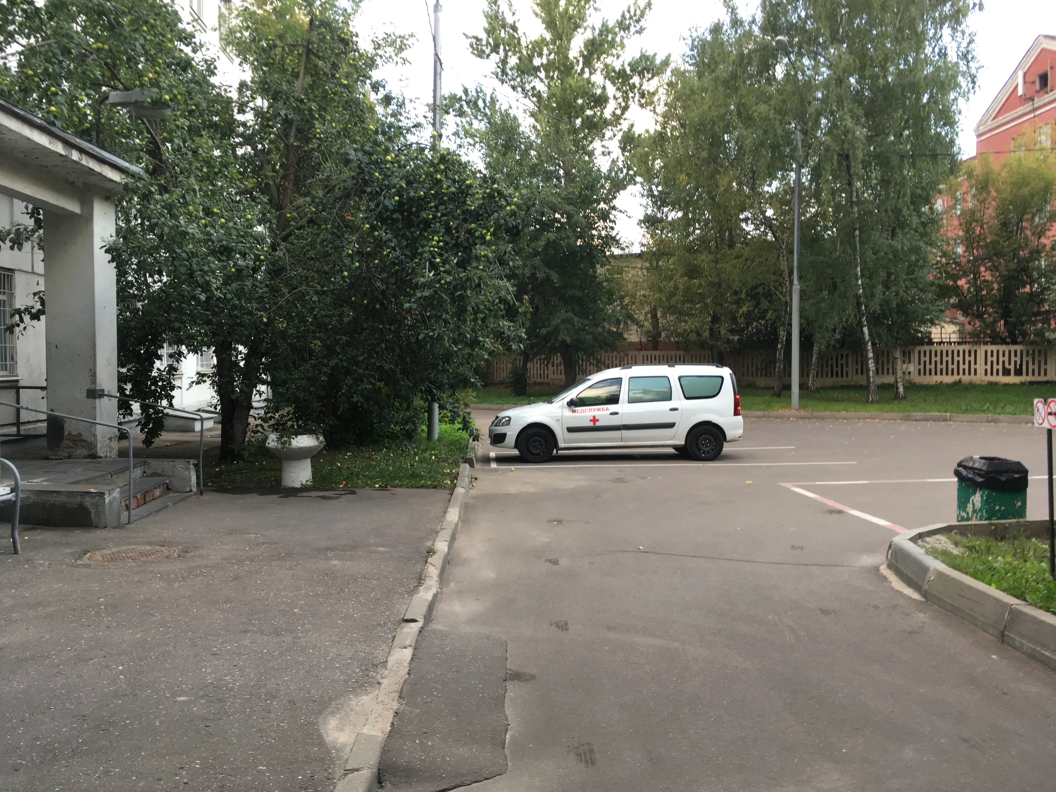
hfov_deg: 61.7
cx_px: 528
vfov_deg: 48.2
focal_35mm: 29
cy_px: 396
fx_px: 885
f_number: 2.2
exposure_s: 1/100
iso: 40
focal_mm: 4.15
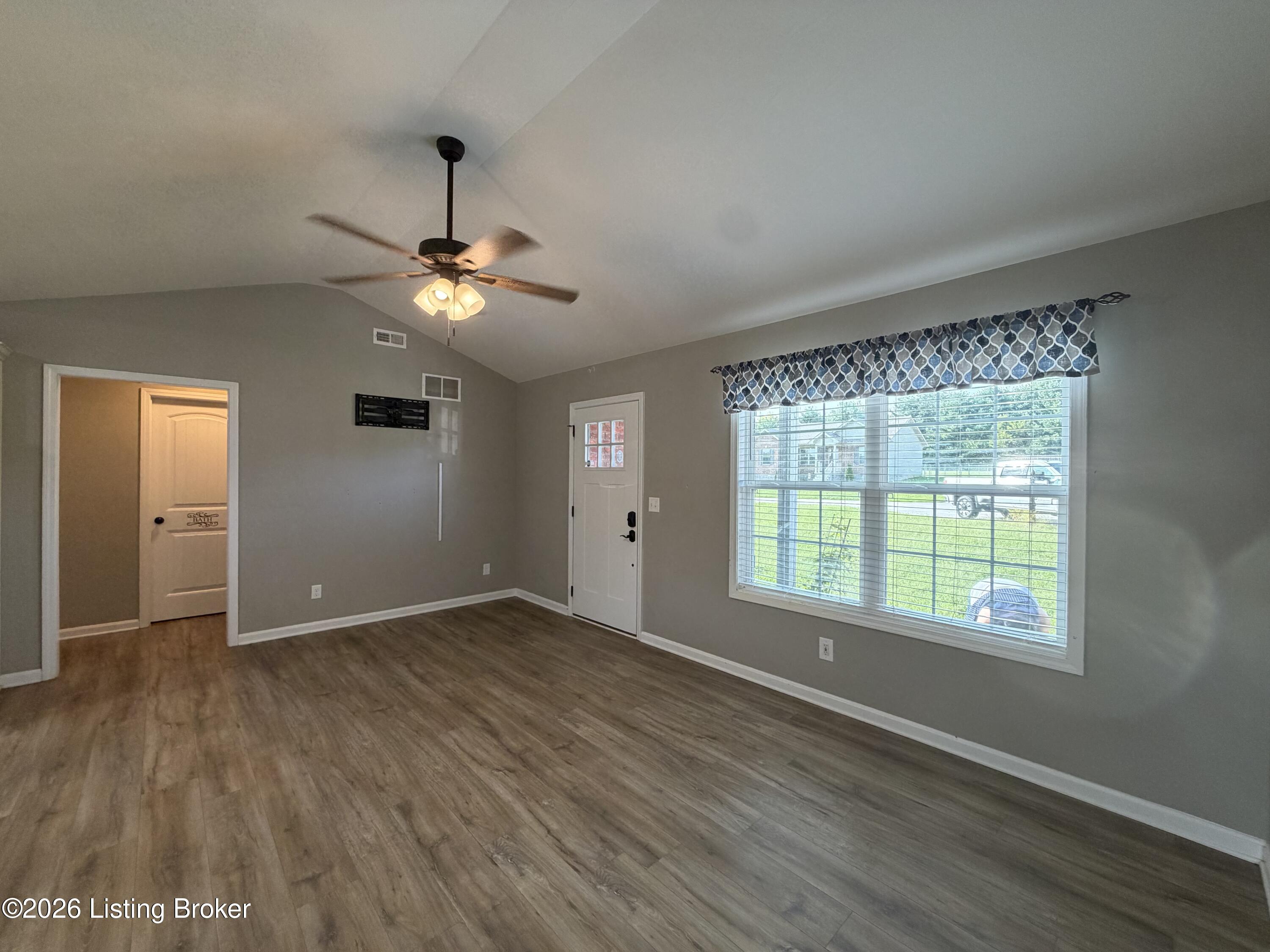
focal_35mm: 14
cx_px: 635
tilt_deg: -1.1
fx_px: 514
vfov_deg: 85.7
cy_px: 476
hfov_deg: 102.1
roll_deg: -0.4
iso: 250
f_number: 2.2
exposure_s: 1/120
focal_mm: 2.22
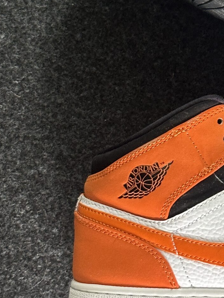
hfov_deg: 11.1
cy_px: 98
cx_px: 289
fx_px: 1121
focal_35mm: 130
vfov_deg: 15.1
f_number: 1.78
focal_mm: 6.86
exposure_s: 1/50
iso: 200
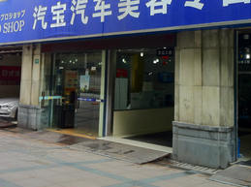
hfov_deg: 35.6
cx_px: 140
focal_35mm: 54
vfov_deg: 26.6
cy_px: 51
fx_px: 391
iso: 125
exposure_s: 1/120
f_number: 2.8
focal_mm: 3.85
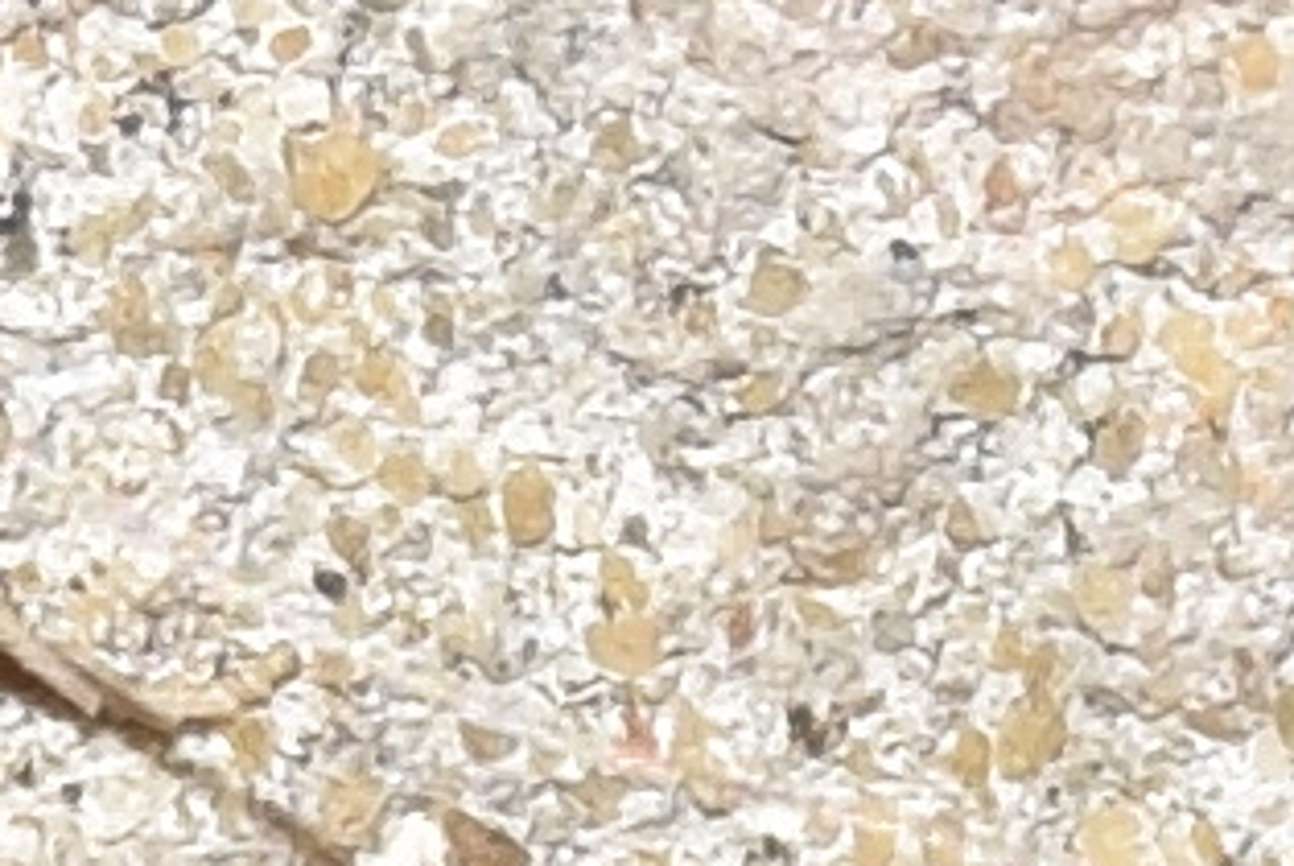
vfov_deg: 1.6
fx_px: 30796
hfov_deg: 2.4
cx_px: -536
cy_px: 1270
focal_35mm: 856
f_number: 11
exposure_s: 1/160
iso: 100
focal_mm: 140
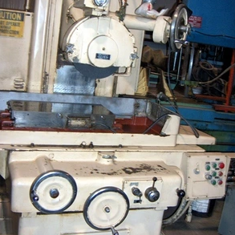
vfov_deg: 36.1
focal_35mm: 47
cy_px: 119
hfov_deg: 36.1
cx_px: 118
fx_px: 361
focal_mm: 8
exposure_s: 1/60
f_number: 2.8
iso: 100
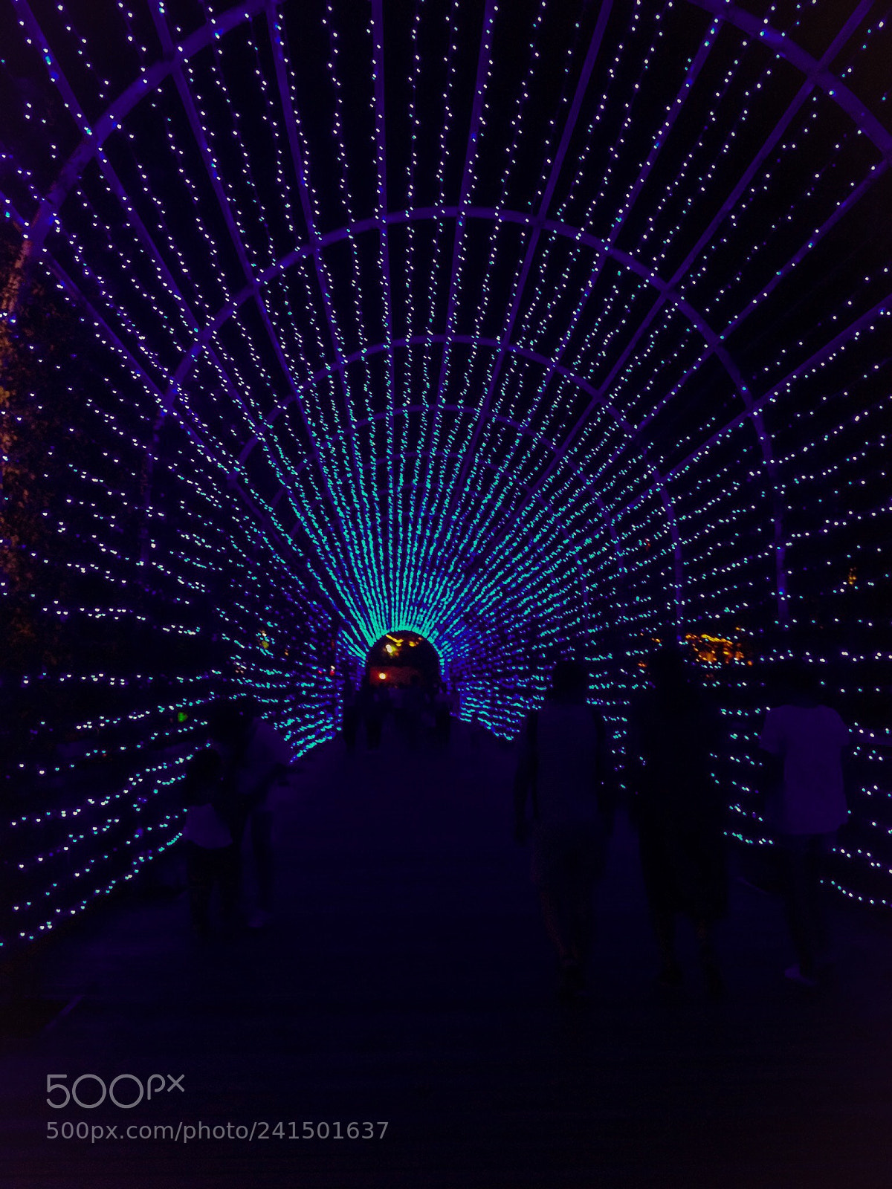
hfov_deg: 40.7
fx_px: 1203
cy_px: 594
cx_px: 446
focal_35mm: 35
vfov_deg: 52.6
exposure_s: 1/20
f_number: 2.4
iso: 200
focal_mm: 4.28
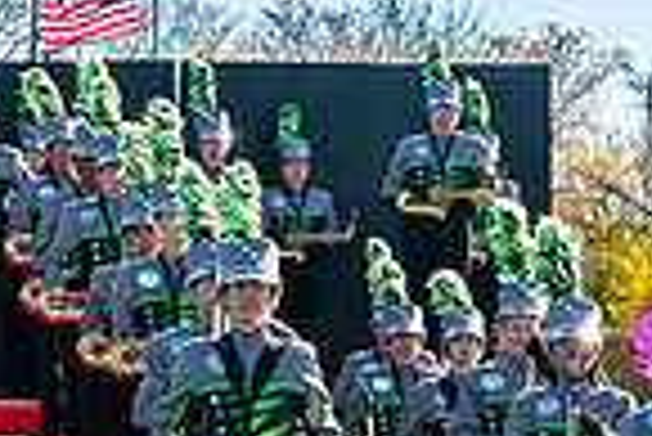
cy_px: 461
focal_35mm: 212
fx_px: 3843
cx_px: 1
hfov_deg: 9.6
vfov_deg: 6.5
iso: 400
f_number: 9
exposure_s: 1/800
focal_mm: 38
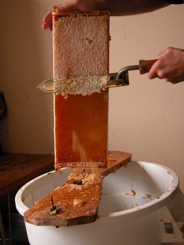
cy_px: 122
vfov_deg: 38.2
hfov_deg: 29.1
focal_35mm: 50
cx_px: 92
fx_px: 354
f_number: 3
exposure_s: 1/30
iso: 100
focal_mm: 12.7
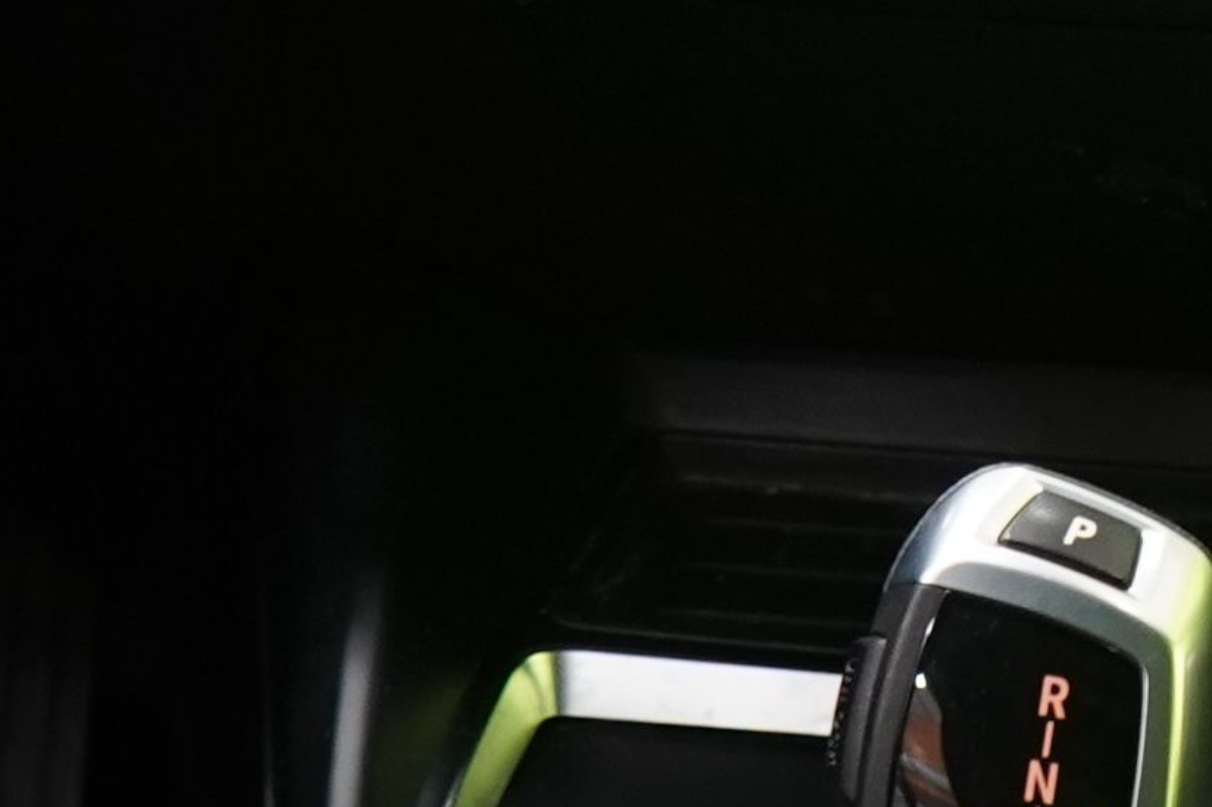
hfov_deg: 10.0
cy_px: -513
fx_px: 6866
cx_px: 1125
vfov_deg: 6.6
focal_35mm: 204
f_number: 5
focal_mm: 28
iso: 1250
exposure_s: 1/20
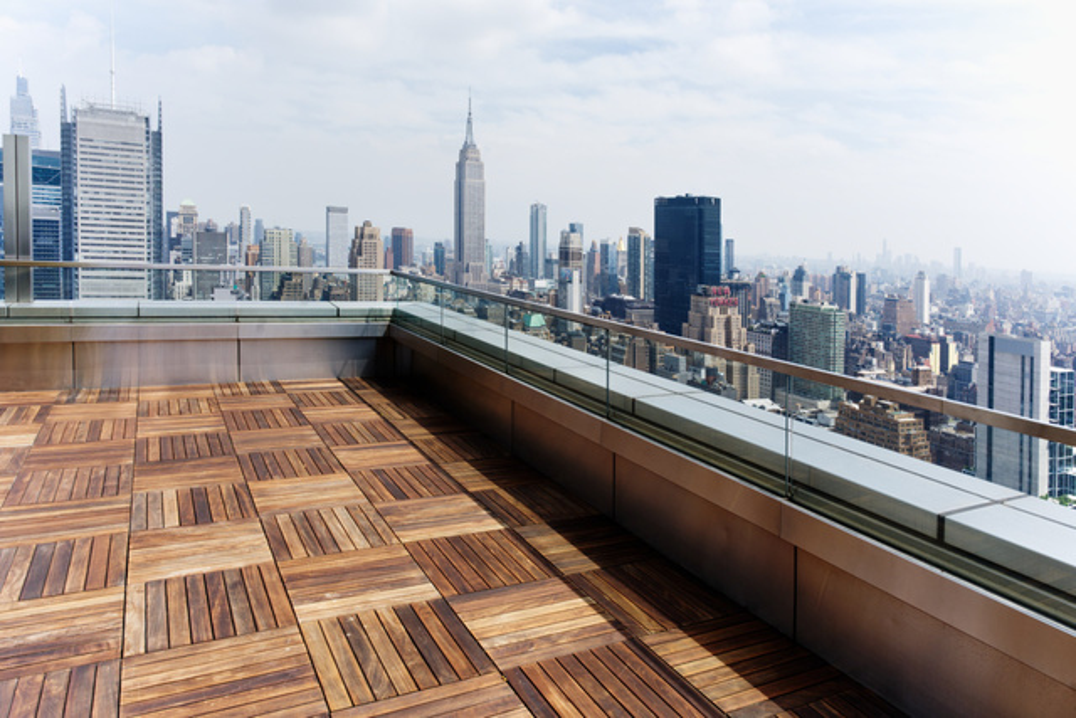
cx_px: 538
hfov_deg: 73.7
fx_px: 717
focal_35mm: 24
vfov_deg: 53.2
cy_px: 359
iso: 100
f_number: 11
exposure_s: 1/160
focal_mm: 24
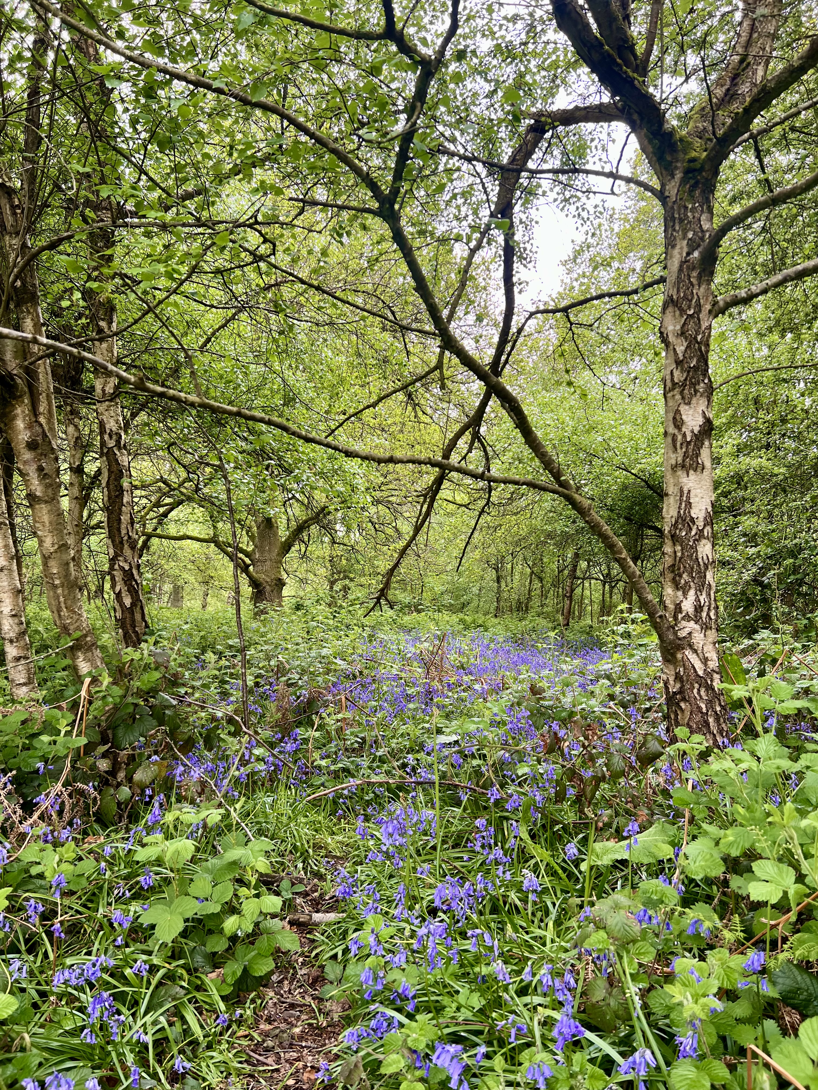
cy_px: 545
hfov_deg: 53.1
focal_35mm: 26
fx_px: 819
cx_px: 409
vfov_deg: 67.3
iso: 40
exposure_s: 1/223
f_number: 1.5
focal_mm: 5.7
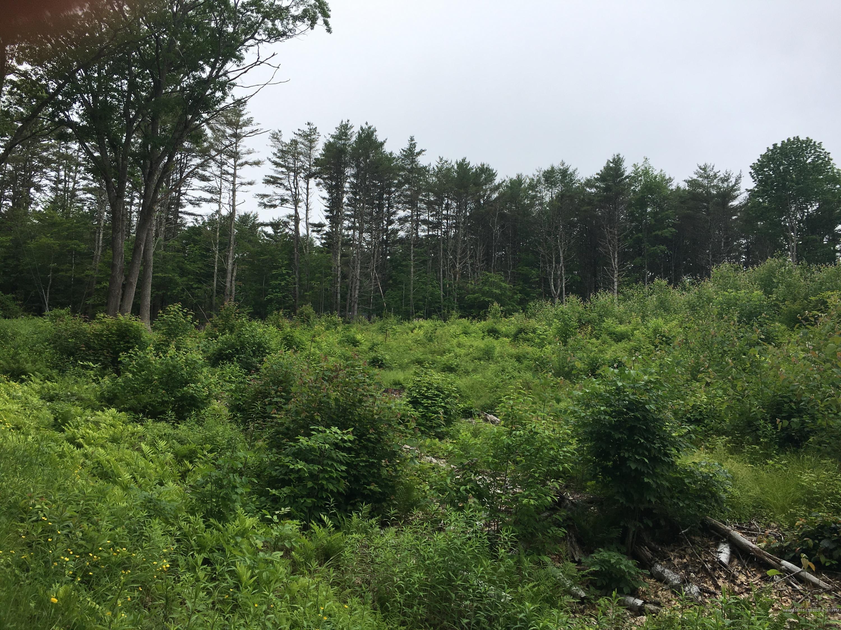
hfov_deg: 61.7
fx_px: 705
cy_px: 315
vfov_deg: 48.2
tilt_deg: +8.4
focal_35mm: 29
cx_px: 420
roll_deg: -2.6
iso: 25
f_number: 2.2
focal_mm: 4.15
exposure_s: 1/1183
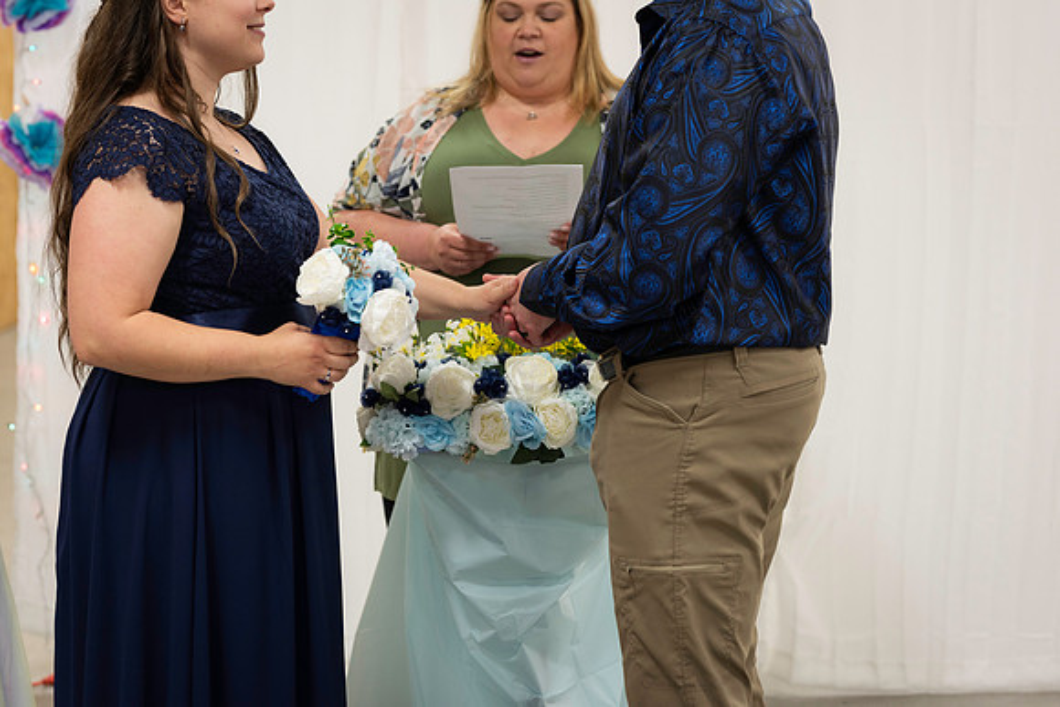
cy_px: 354
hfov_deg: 23.9
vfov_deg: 16.1
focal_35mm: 85
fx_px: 2503
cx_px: 530
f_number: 3.5
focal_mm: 85
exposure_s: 1/125
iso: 640
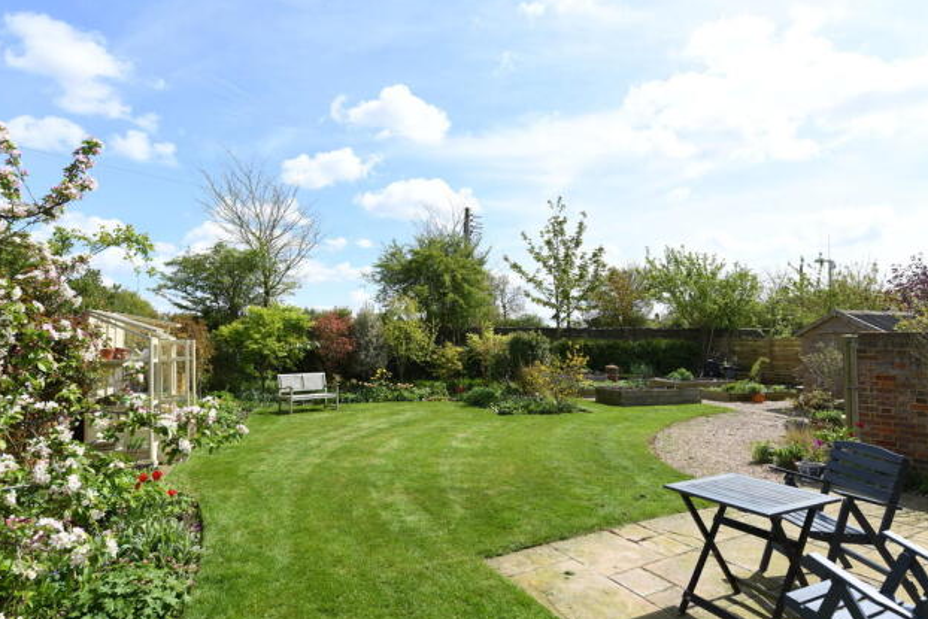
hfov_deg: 83.9
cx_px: 451
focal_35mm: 20
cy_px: 321
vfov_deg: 61.9
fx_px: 516
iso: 320
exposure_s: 1/800
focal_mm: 19
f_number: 6.3
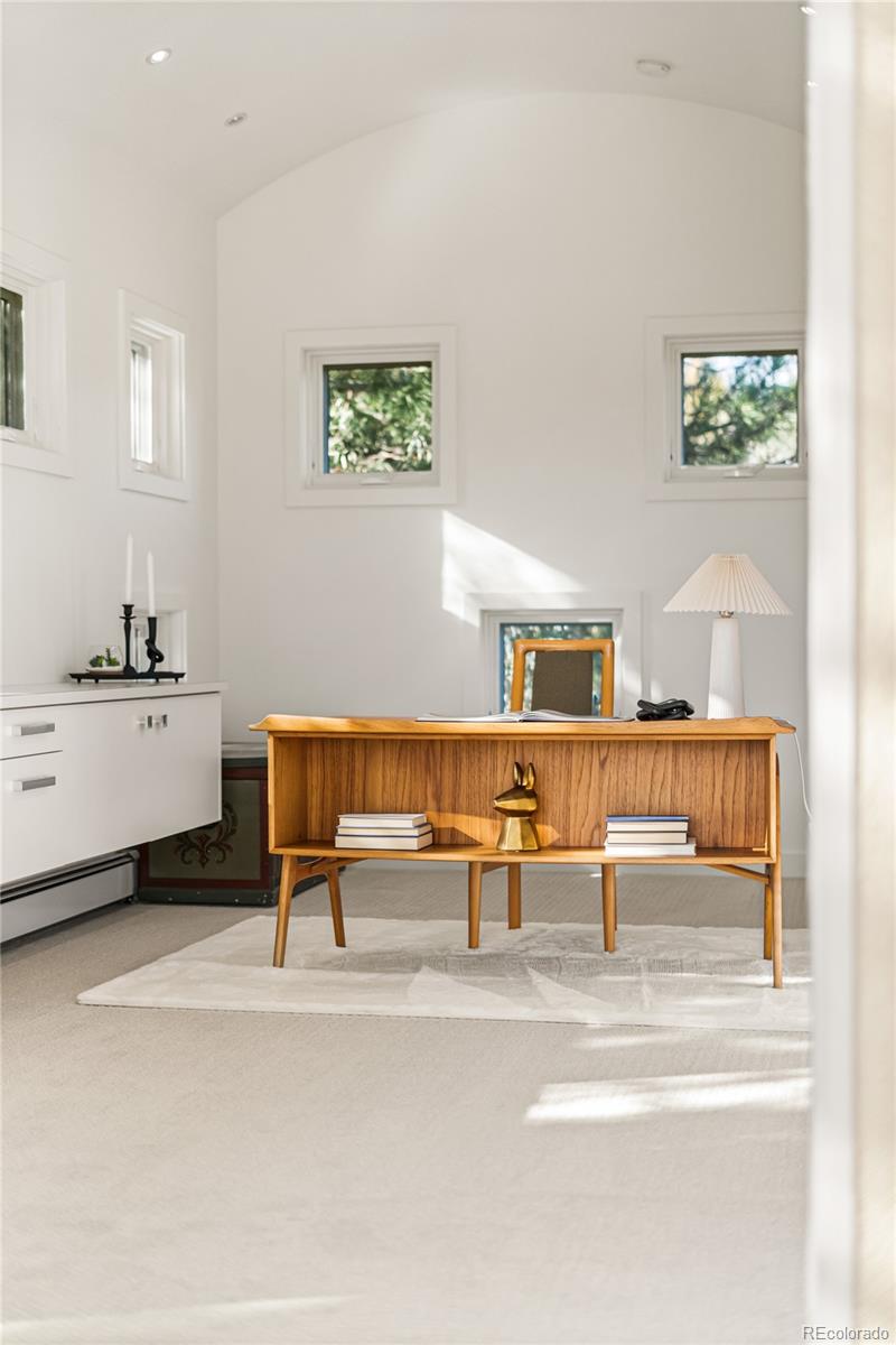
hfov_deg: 27.0
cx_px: 448
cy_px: 672
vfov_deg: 39.6
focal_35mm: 50
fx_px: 1867
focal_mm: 50
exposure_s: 1/1250
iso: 400
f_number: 1.8
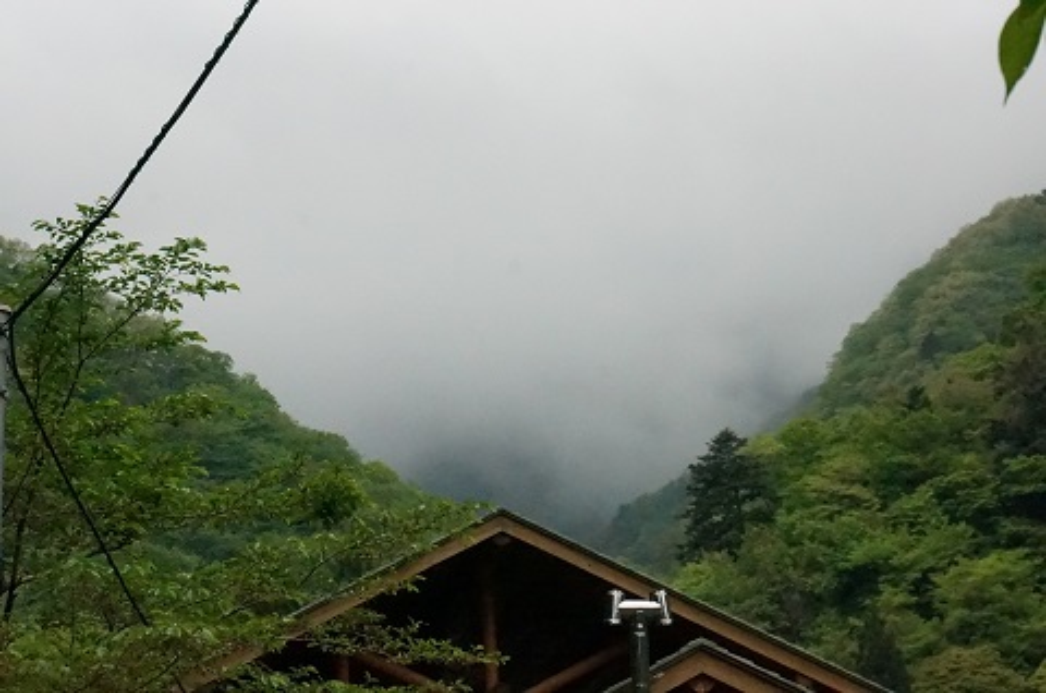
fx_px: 3214
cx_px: 523
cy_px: 346
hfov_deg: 18.5
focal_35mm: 111
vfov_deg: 12.3
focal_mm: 73.9
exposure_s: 1/3200
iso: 12800
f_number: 13
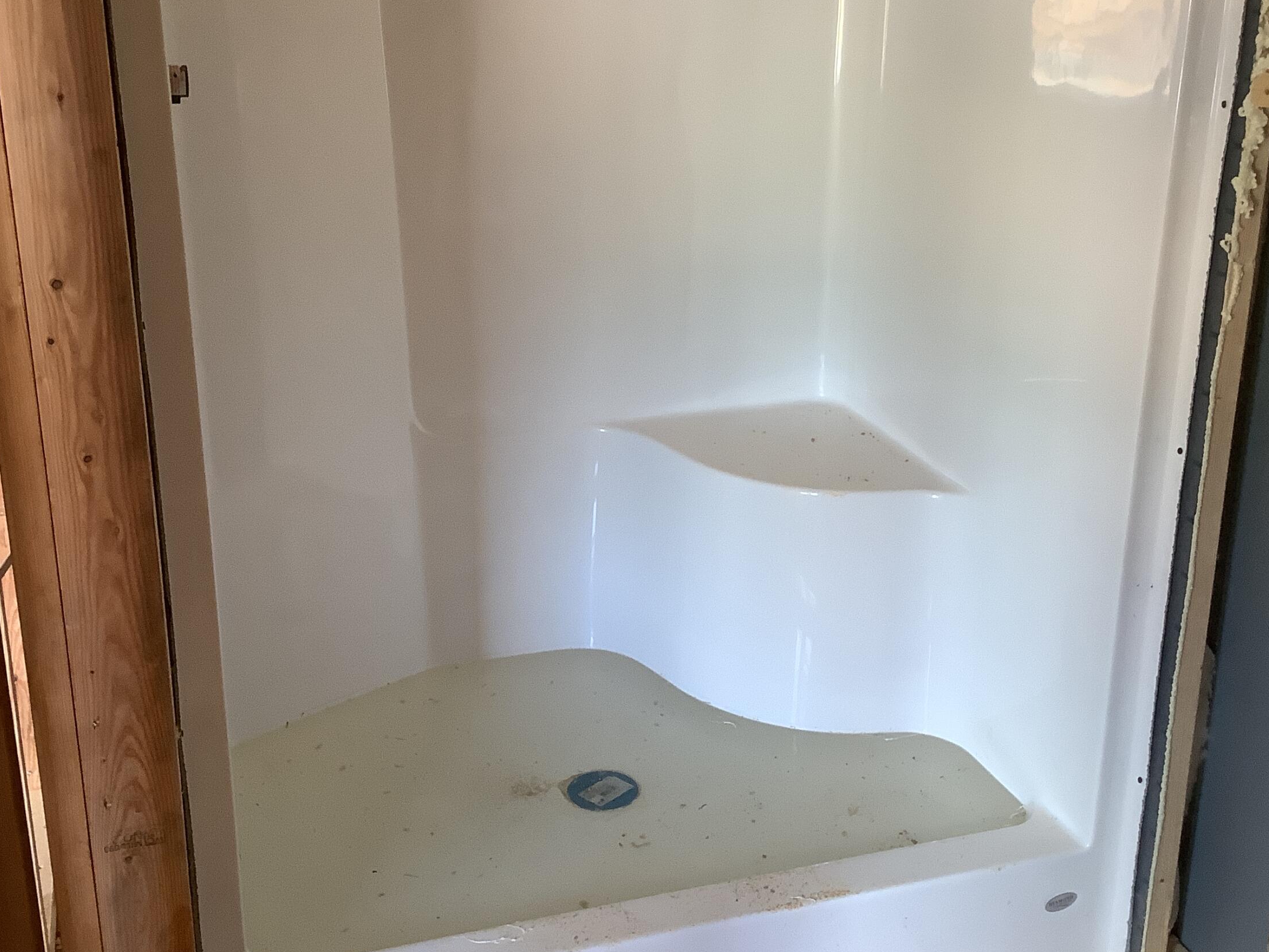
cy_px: 410
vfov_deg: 34.3
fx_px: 1540
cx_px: 617
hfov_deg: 44.8
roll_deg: +0.8
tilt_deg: -17.6
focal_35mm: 42
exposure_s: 1/60
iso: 160
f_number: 2.4
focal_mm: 3.3
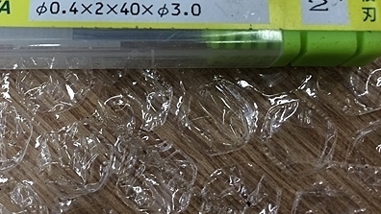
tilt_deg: -72.9
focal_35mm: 51
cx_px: 134
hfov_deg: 40.2
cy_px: 2
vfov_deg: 22.6
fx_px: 515
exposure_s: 1/30
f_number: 2.2
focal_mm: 4.15
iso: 64
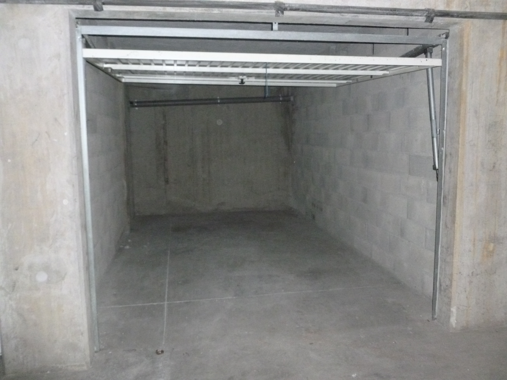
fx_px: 410
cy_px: 190
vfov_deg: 49.7
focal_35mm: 28
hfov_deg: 63.4
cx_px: 254
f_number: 3.3
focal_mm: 5
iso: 800
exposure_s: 1/60
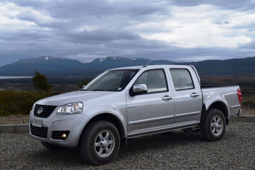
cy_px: 85
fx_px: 333
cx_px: 128
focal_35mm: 47
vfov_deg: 28.7
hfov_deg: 41.9
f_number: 10
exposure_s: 1/250
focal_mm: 30
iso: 400
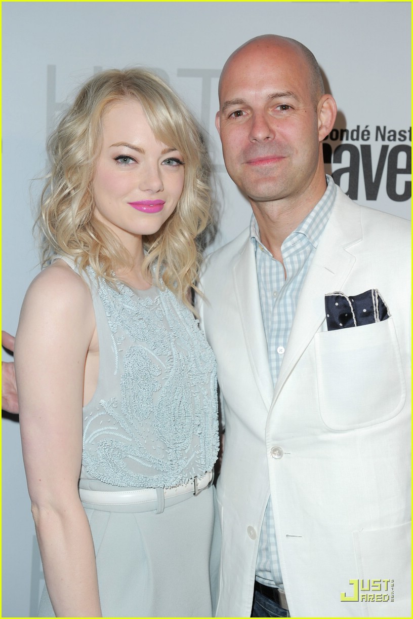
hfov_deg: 28.1
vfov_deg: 41.1
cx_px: 206
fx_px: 825
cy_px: 310
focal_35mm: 48
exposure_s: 1/80
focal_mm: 48
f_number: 5.6
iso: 400
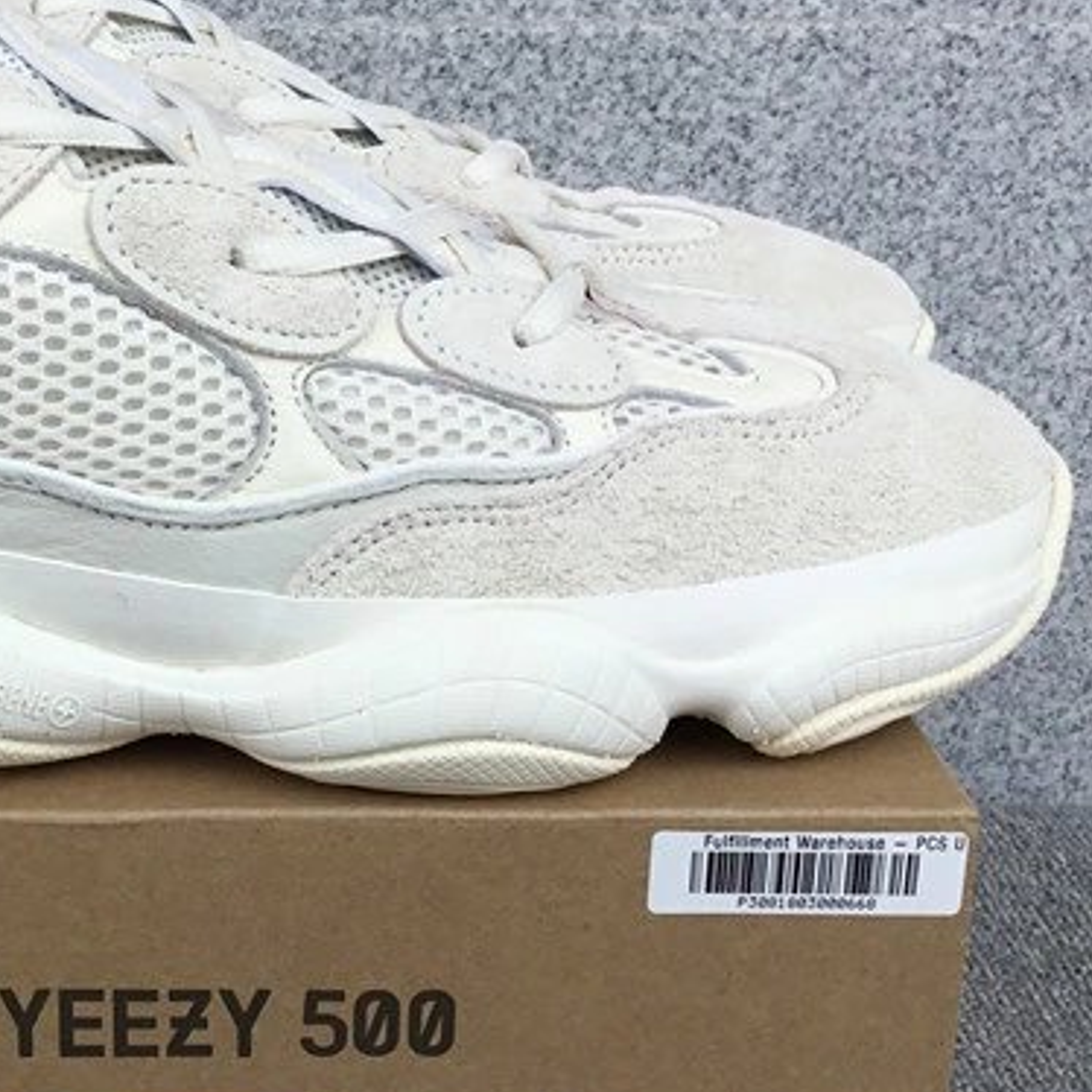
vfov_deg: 26.1
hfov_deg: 25.5
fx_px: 2356
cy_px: 626
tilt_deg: -21.0
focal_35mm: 66
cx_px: 169
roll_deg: +0.2
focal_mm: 3.3
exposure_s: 1/574
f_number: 2.4
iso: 25
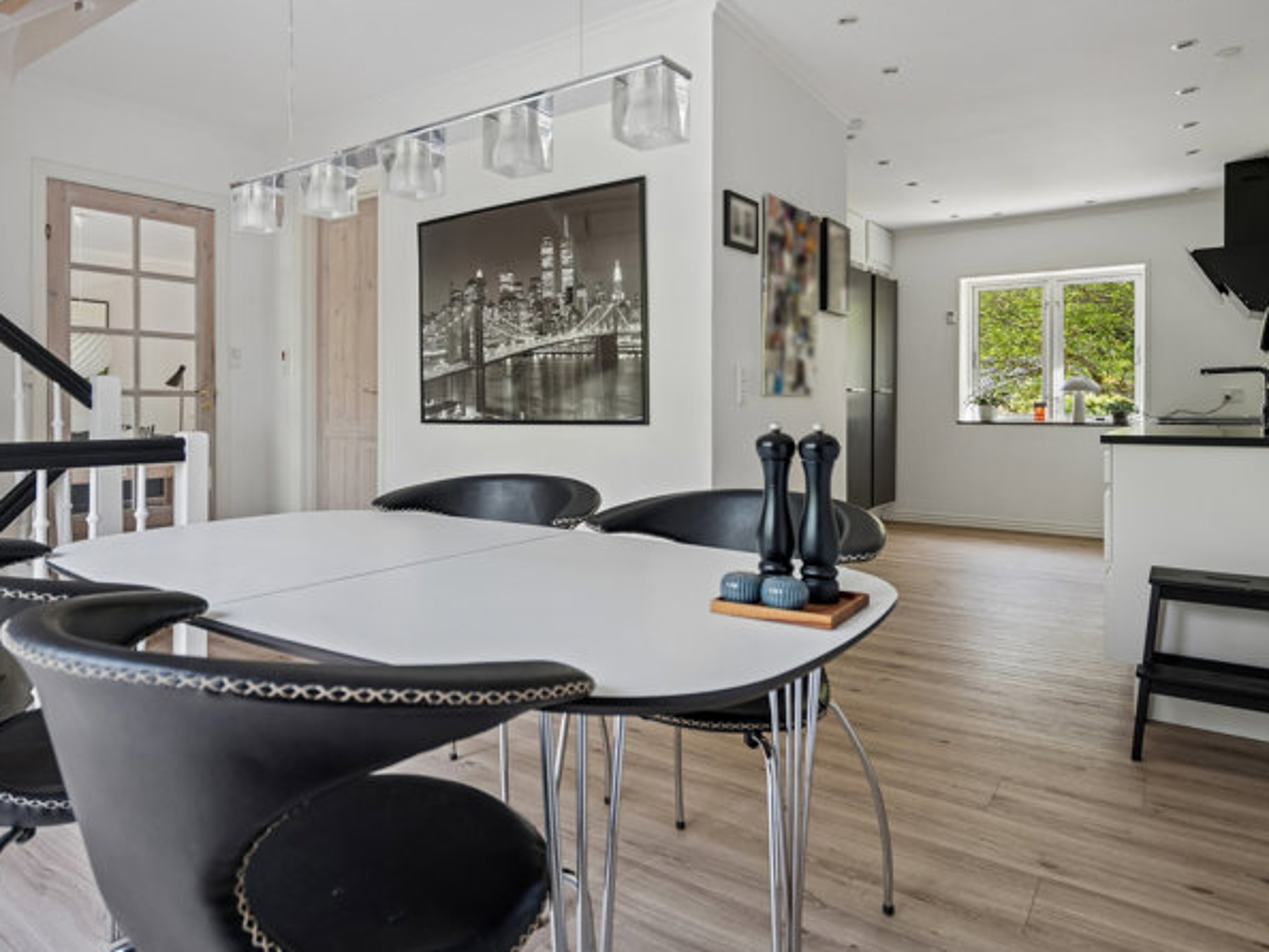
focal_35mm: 22
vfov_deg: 60.9
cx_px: 553
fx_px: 807
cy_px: 417
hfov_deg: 76.0
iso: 400
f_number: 4
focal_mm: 17
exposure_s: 1/160
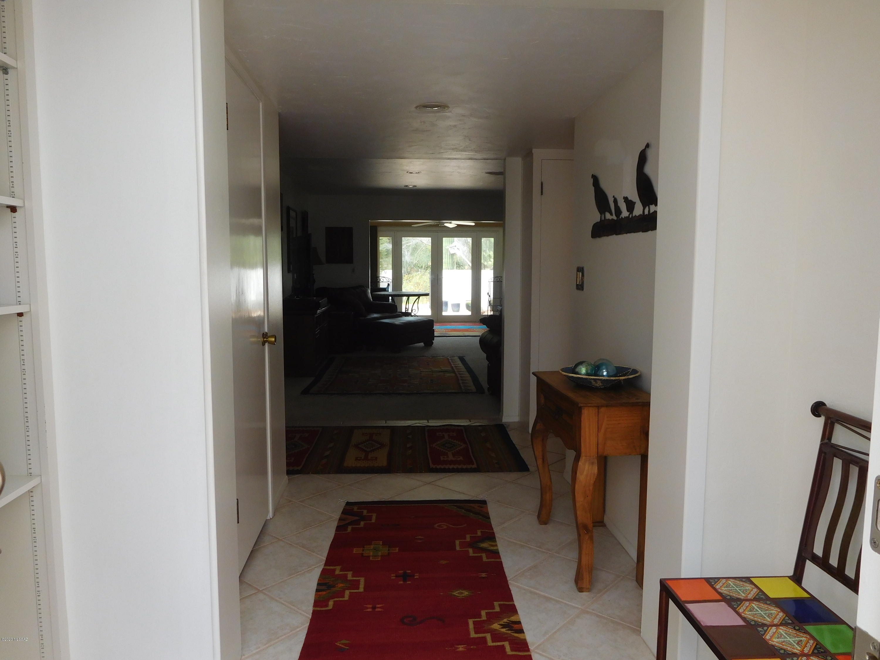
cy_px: 330
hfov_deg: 69.4
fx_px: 636
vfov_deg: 54.9
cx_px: 440
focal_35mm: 25
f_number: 3.4
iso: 125
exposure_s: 1/125
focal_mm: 4.5
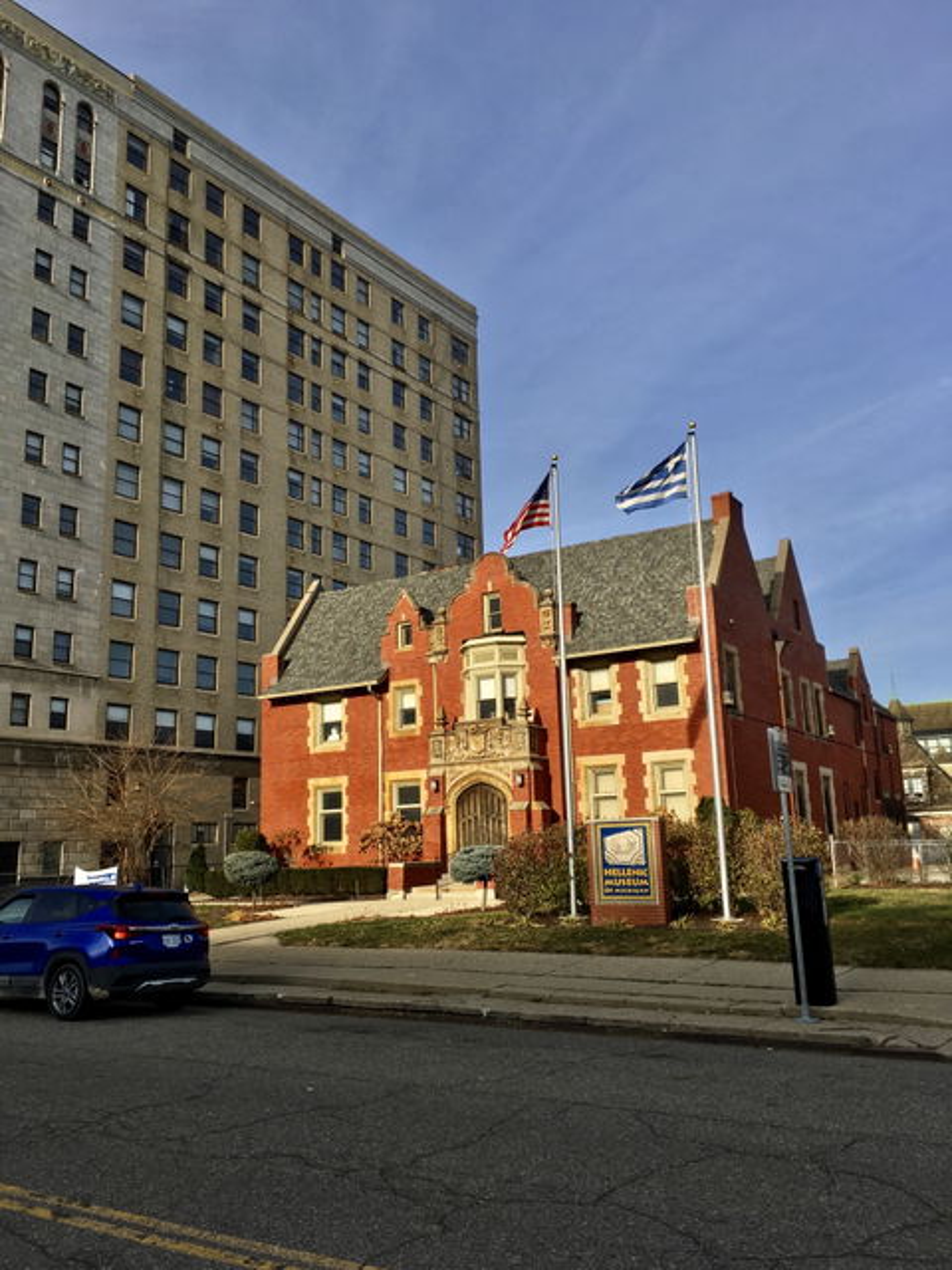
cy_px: 635
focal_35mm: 29
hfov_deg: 48.2
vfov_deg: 61.7
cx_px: 476
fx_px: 1063
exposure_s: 1/1115
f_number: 2.2
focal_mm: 4.15
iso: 25
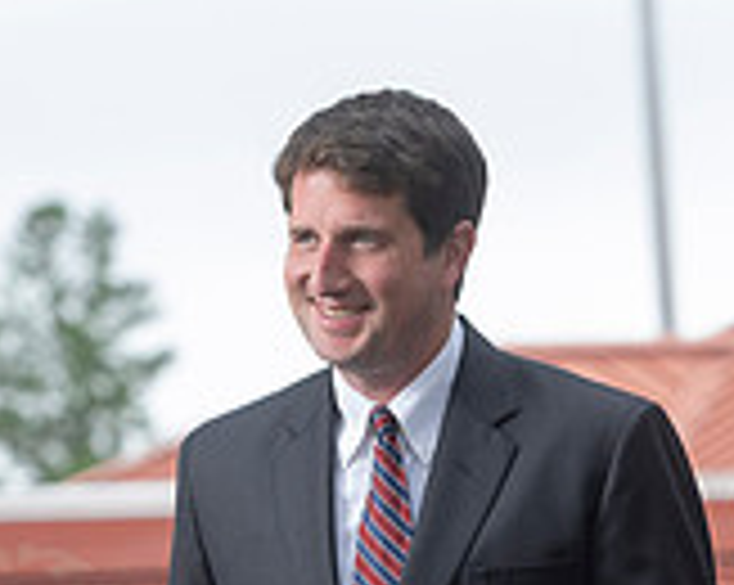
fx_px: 10154
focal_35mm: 468
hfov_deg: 4.1
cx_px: 820
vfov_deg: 3.3
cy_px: 682
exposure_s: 1/200
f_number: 6.3
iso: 250
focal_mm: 140
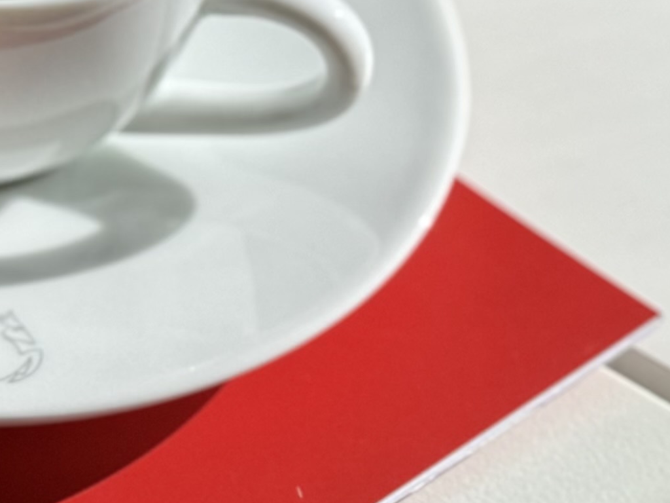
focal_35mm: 189
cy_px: -24
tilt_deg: -39.7
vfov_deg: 7.8
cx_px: -323
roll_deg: +2.0
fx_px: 3658
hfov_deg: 10.1
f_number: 1.78
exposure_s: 1/4310
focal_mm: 6.86
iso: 64
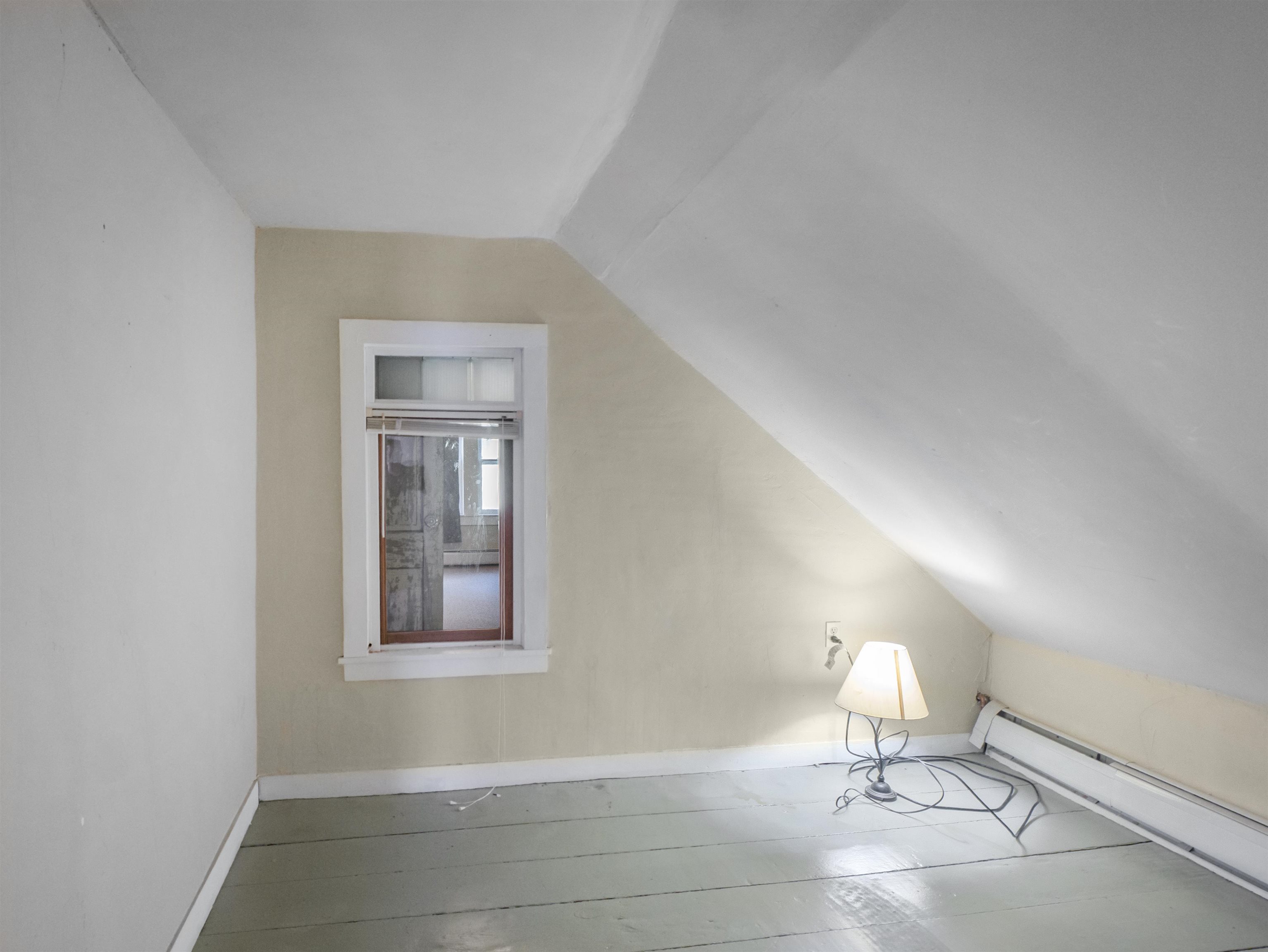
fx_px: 586
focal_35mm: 16
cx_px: 634
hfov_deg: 94.5
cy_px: 476
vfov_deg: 78.2
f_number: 2.8
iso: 3200
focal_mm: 8
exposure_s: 1/40
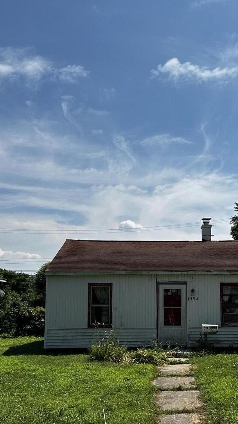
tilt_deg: +7.5
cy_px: 234
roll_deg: -1.2
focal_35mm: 46
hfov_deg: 25.7
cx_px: 167
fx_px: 516
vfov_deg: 44.5
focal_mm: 6.86
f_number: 1.78
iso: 80
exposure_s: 1/8197
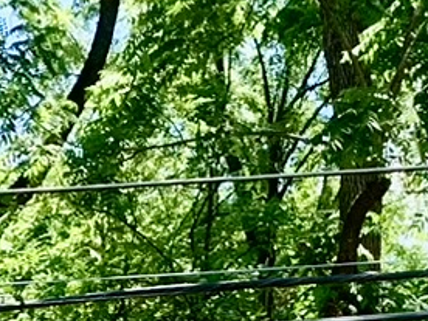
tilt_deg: +3.7
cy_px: 696
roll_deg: +0.7
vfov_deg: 7.3
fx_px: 2386
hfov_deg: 10.1
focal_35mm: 193
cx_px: -74
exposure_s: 1/500
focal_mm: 4.25
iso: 25
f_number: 1.8
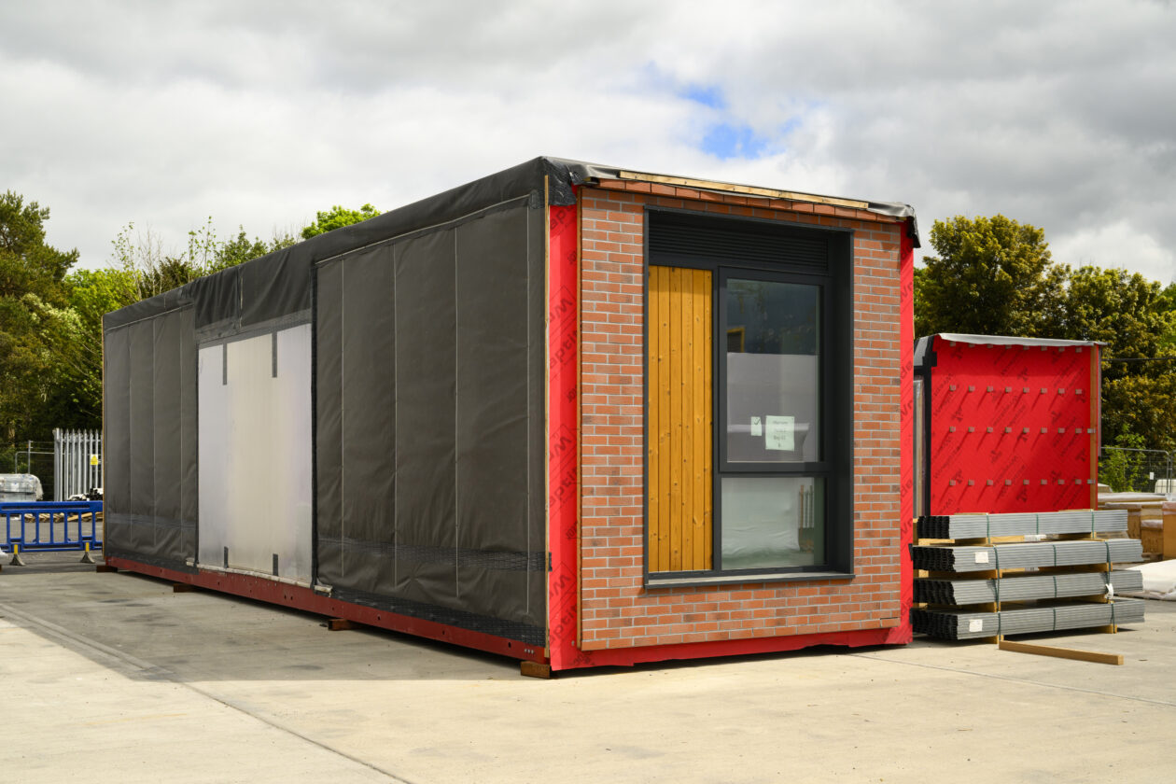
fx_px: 1405
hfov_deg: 45.4
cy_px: 392
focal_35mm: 43
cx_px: 588
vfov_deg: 31.2
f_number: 9
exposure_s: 1/250
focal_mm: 43
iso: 160
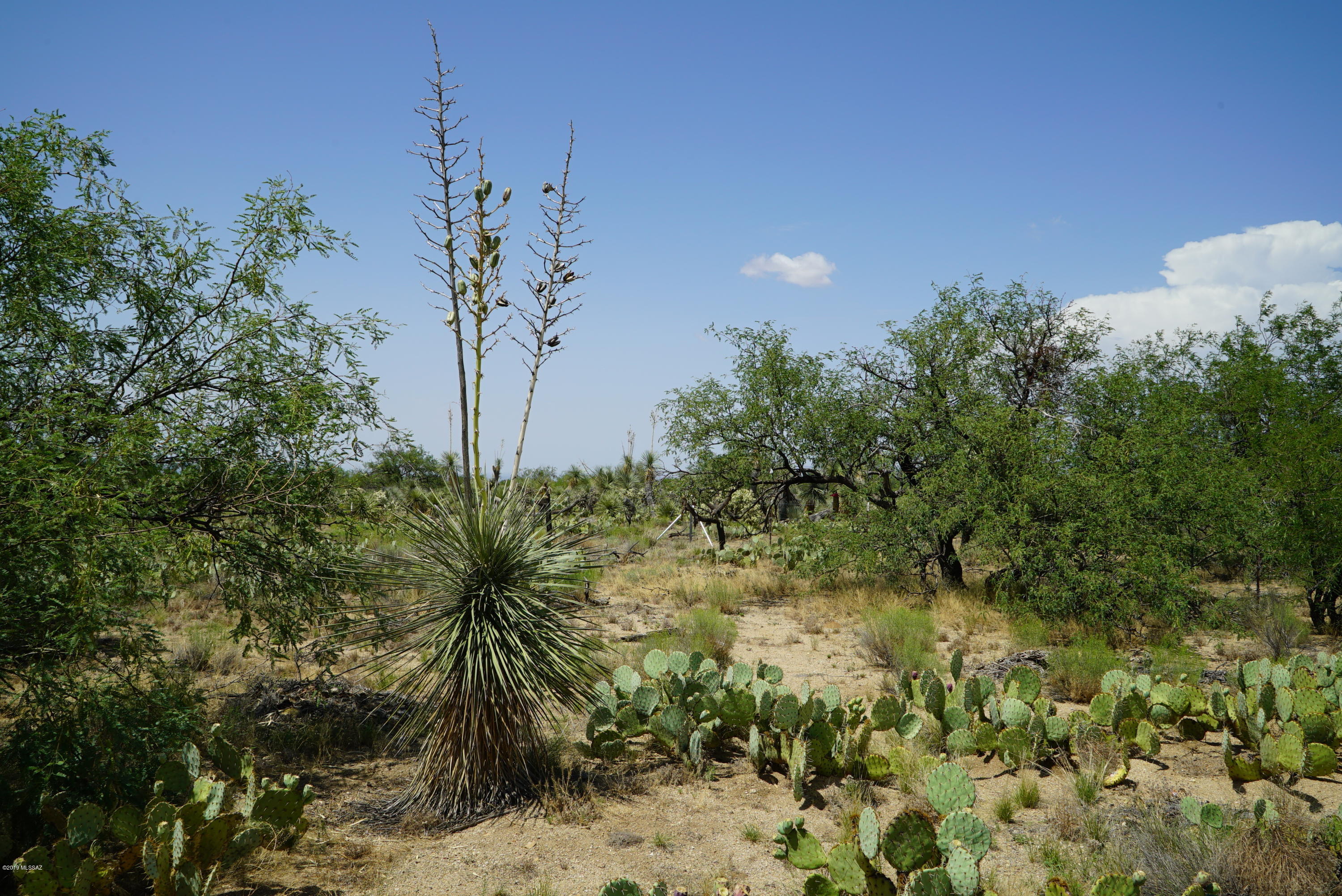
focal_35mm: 30
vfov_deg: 43.6
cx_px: 671
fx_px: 1119
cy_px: 448
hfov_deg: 61.9
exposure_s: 1/160
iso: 100
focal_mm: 30
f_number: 14
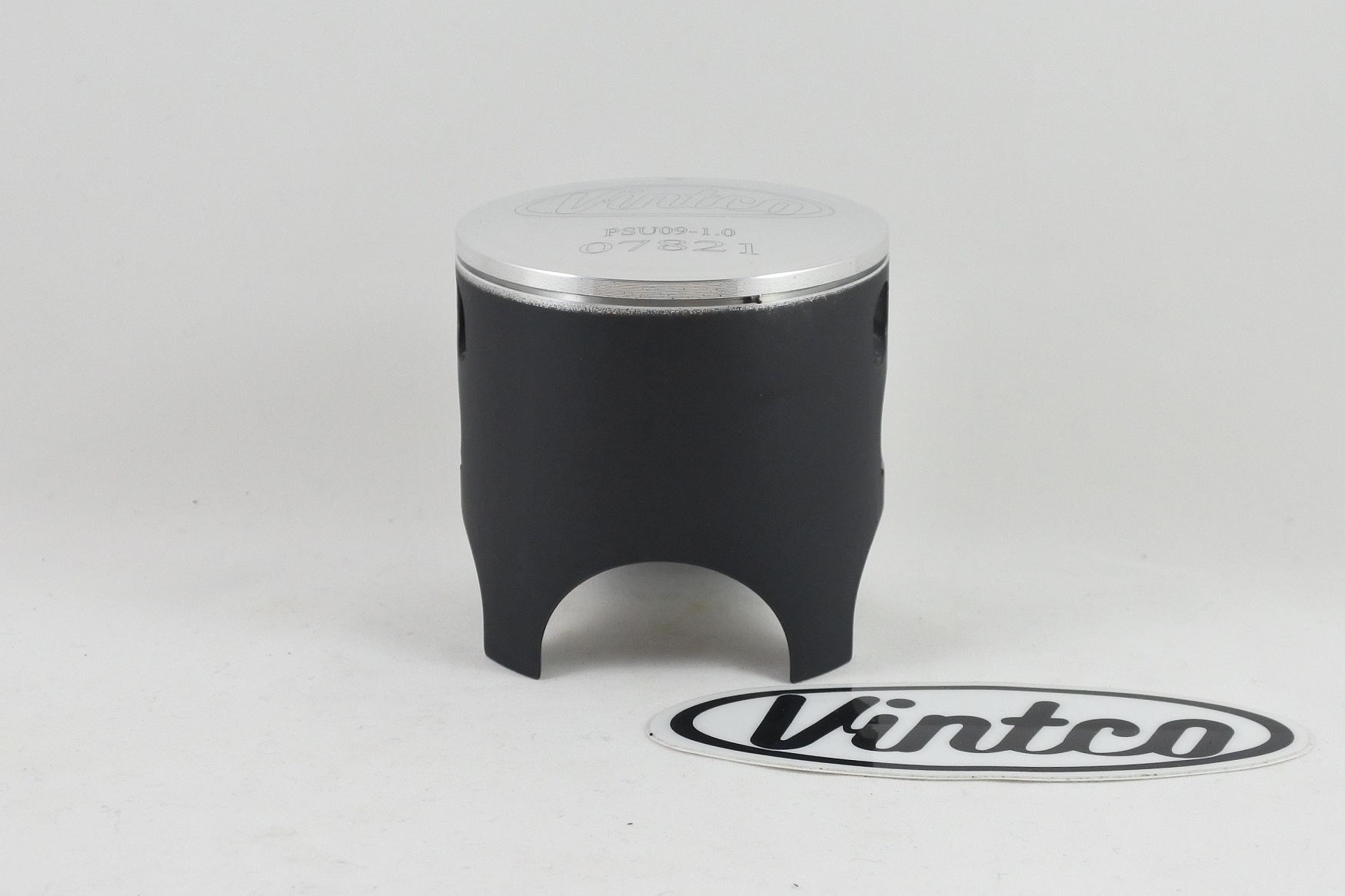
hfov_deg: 48.5
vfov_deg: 33.4
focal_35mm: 40
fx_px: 1494
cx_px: 672
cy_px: 448
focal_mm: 15
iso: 450
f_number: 4.2
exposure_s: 1/125
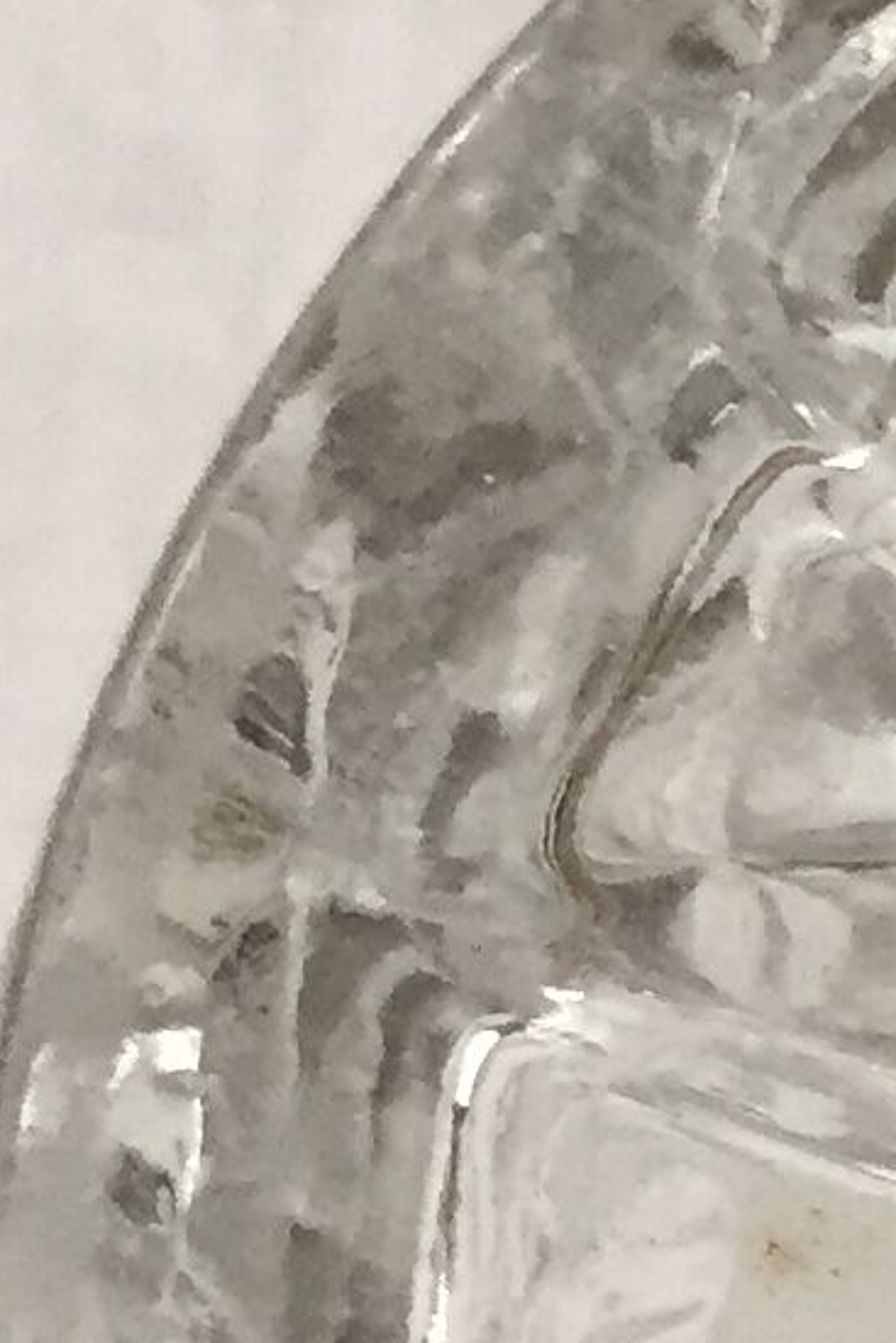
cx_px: 2620
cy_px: 1980
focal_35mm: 179
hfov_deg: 6.9
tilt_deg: -78.5
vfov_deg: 11.1
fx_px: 6678
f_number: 2.2
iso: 80
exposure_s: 1/33
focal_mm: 4.15
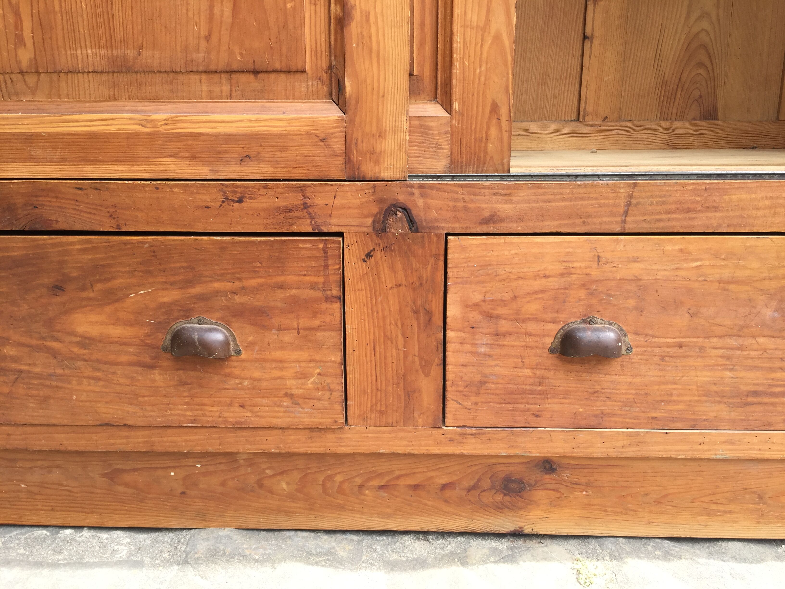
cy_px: 294
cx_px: 392
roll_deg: -0.9
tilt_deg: -12.1
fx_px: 658
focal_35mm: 29
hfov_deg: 61.7
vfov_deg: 48.2
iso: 32
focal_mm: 4.15
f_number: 2.2
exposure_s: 1/190
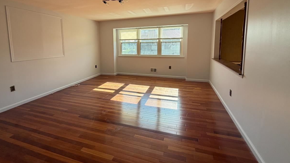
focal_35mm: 19
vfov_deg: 57.6
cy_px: 61
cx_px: 129
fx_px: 146
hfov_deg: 89.2
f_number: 2.2
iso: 64
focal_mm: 2.22
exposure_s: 1/121
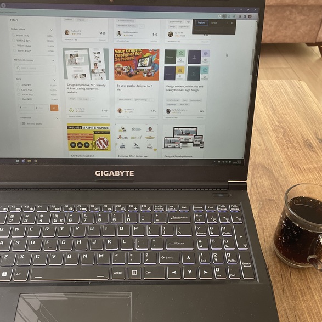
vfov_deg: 46.0
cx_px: 150
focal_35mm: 36
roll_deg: -1.2
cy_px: 172
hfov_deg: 46.0
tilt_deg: -39.9
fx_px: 379
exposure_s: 1/114
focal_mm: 4.2
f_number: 1.6
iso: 125
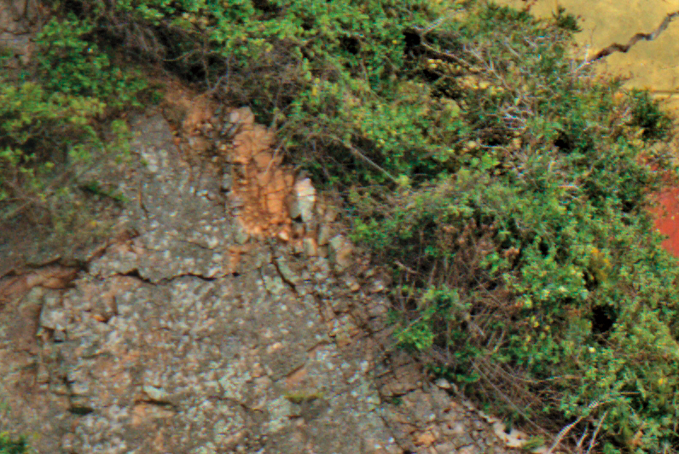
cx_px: 1089
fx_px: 16704
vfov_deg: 1.6
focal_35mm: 885
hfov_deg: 2.3
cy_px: 195
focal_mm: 117
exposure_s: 1/800
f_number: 2.8
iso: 200
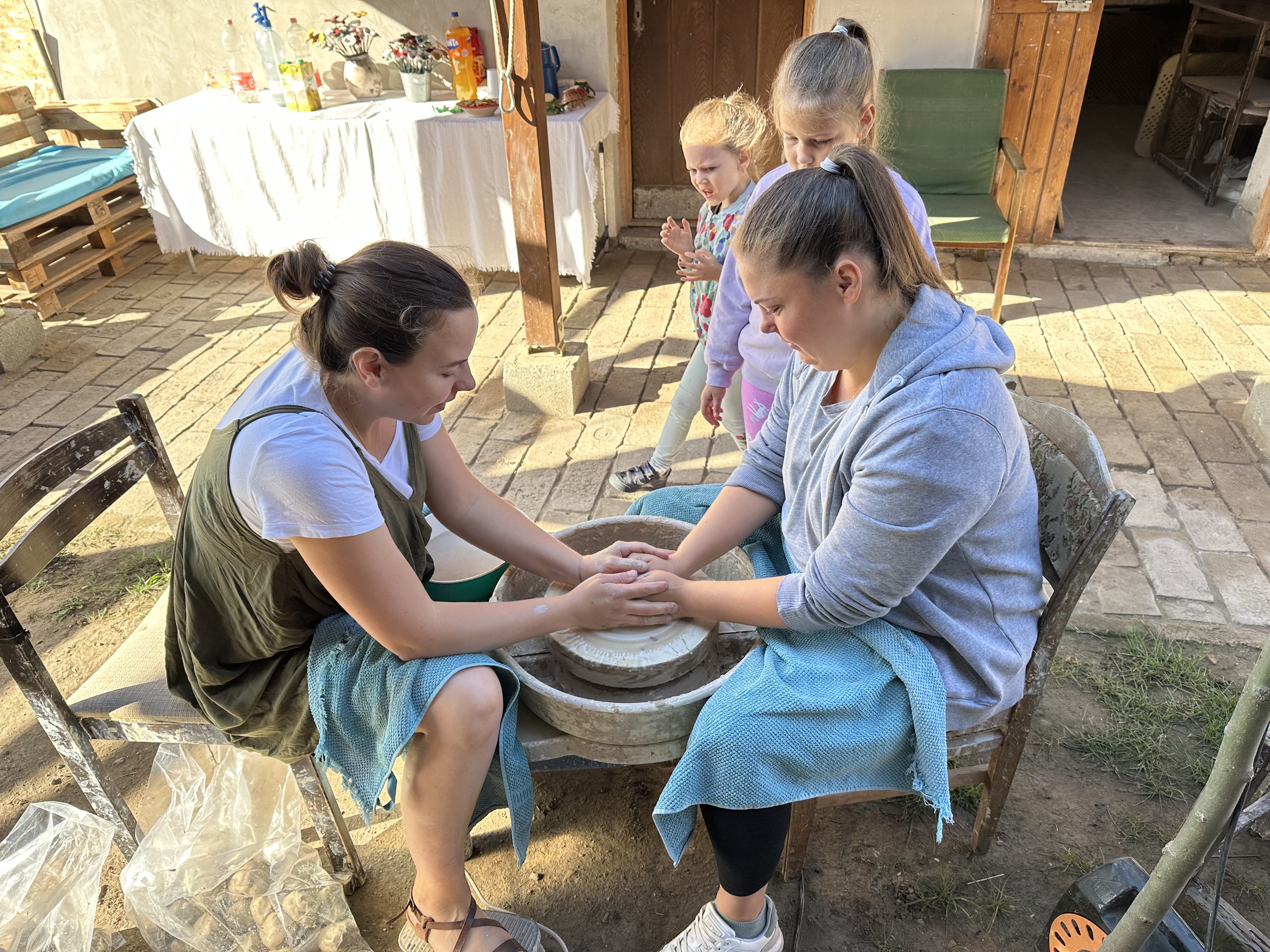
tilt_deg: -33.1
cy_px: 476
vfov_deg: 56.8
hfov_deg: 71.6
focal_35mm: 24
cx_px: 635
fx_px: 881
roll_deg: +1.4
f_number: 1.78
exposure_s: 1/594
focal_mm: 6.86
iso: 80
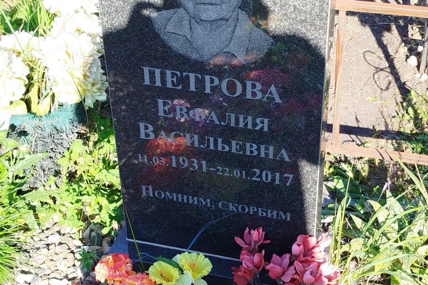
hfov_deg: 31.0
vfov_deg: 20.9
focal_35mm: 65
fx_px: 773
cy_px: 135
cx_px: 215
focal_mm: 5.31
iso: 50
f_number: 1.7
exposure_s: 1/222
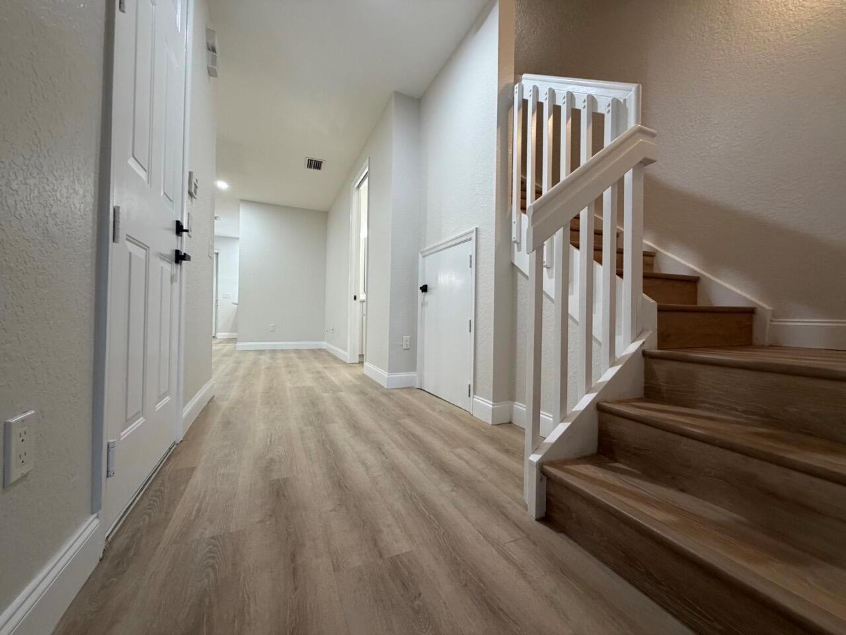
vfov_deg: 85.7
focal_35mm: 14
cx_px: 423
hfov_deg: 102.1
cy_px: 318
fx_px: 342
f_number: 2.2
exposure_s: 1/120
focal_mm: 2.22
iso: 320
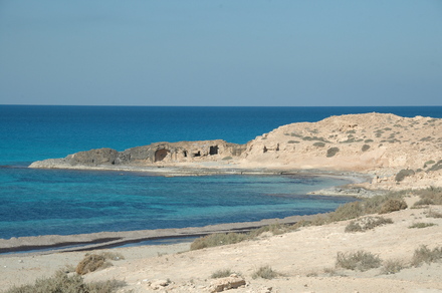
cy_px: 146
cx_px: 221
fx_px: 1508
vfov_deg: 11.1
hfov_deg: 16.7
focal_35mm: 123
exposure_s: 1/500
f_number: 11
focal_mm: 82
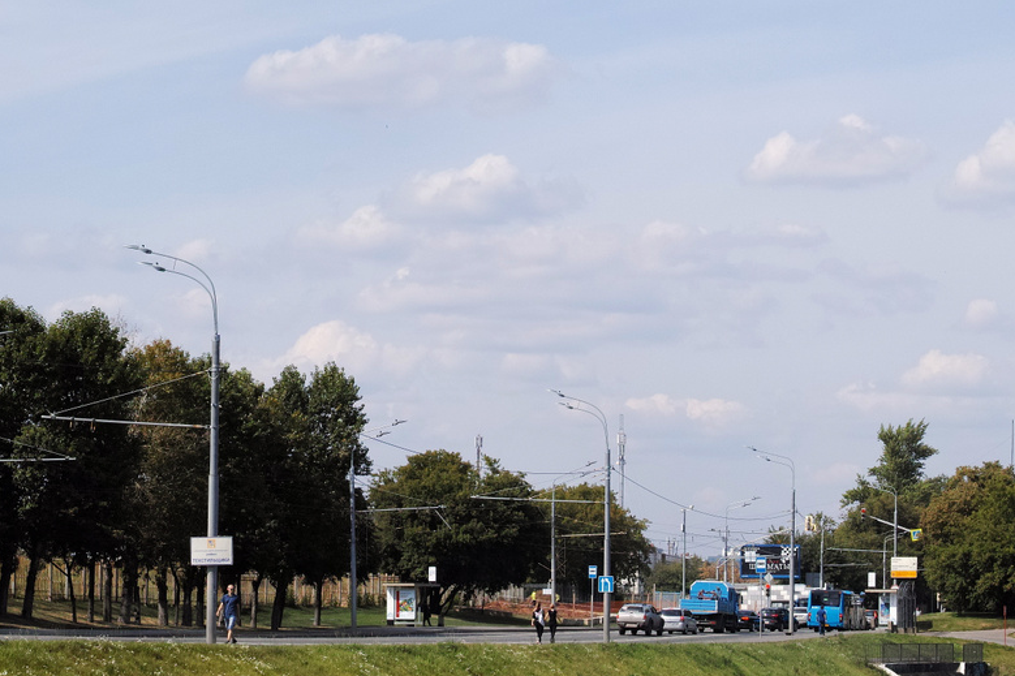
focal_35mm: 104
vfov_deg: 13.0
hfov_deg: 19.5
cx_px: 722
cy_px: 643
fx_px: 2931
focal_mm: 30
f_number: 7.1
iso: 100
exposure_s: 1/400
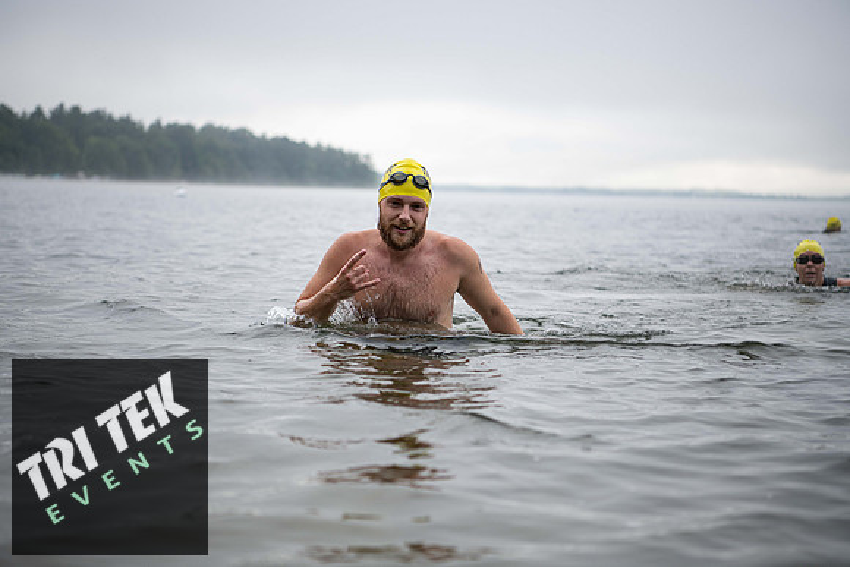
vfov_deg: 19.5
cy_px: 284
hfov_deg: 28.8
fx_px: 1653
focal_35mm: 70
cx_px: 425
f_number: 3.2
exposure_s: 1/800
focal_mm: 70
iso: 320
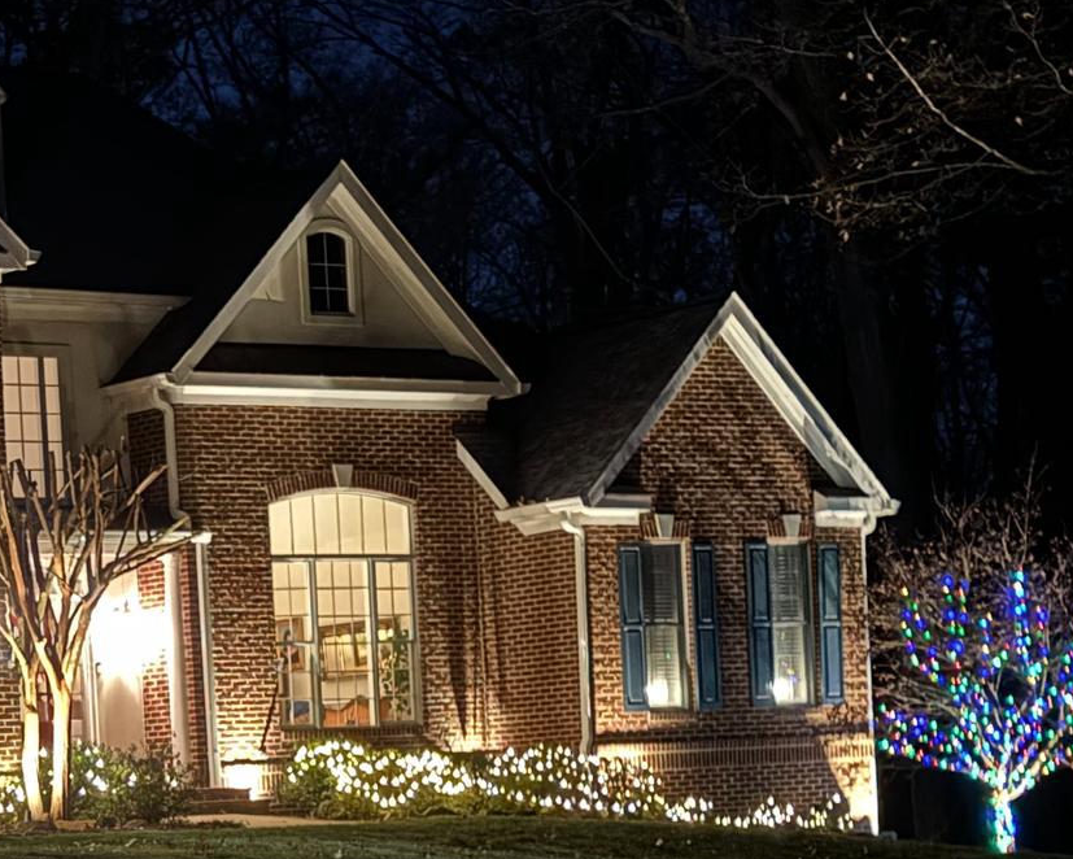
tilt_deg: -0.4
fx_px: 3685
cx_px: -14
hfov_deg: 16.2
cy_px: 845
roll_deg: +2.8
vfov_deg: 13.1
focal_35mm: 116
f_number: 1.78
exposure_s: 1/5
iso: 500
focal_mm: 6.86
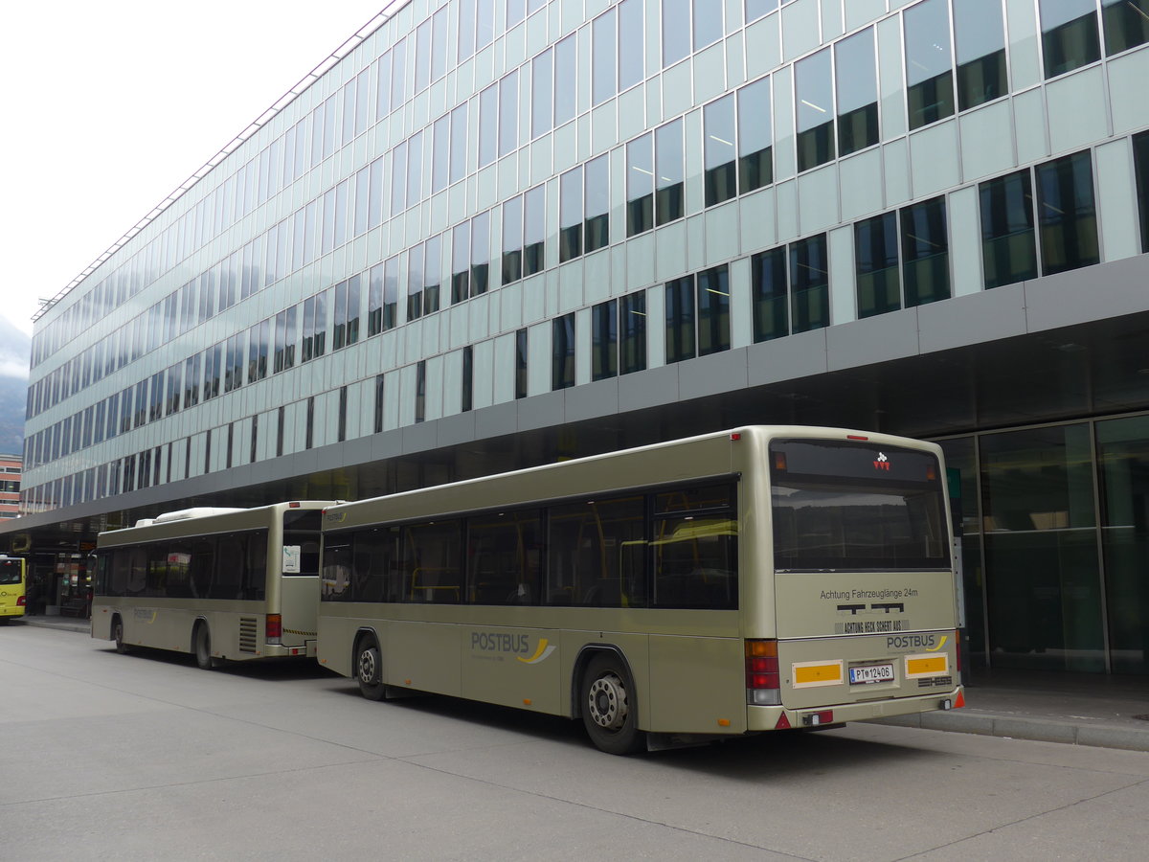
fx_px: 1029
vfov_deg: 45.4
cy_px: 431
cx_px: 574
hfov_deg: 58.4
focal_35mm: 31
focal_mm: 6.5
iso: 80
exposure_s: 1/200
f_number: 2.8
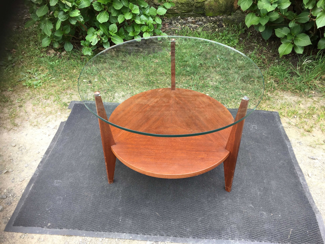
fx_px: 272
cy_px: 122
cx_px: 162
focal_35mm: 29
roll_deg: -2.6
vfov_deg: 48.2
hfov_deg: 61.7
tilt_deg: -40.5
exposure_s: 1/100
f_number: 2.2
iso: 32
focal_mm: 4.15
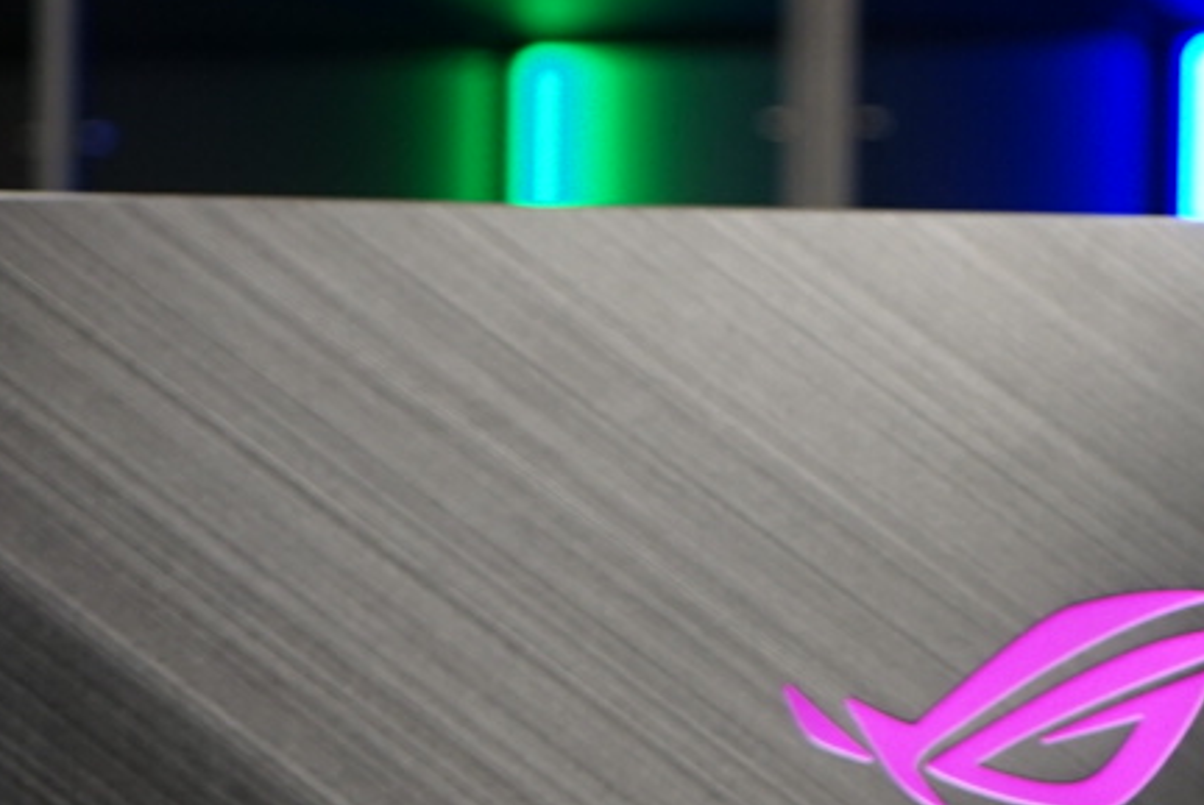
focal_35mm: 142
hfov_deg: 13.9
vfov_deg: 9.6
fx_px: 4754
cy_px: 844
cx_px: 1586
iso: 800
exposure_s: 1/60
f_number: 4
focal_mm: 38
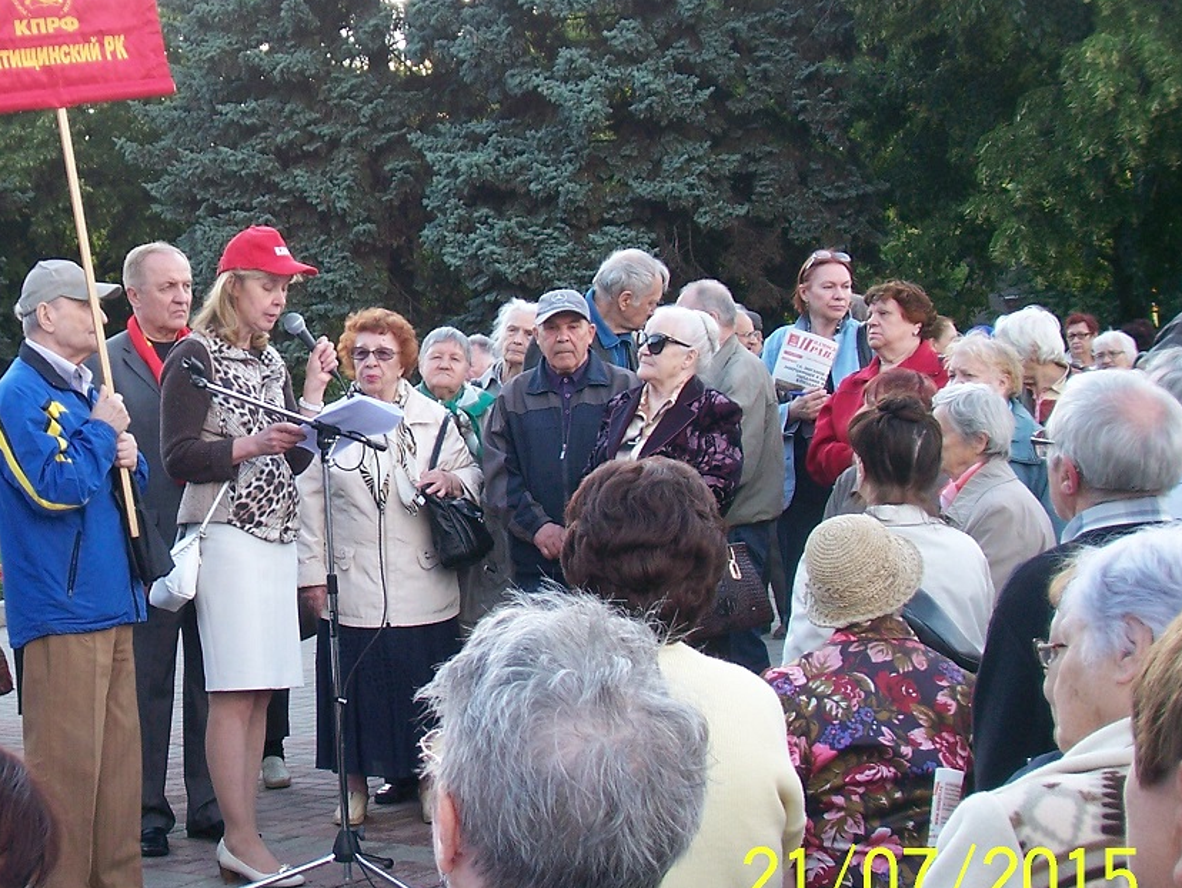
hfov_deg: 29.1
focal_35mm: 65
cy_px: 313
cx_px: 233
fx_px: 2221
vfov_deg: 22.5
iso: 80
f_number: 3.9
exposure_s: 1/60
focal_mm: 6.3
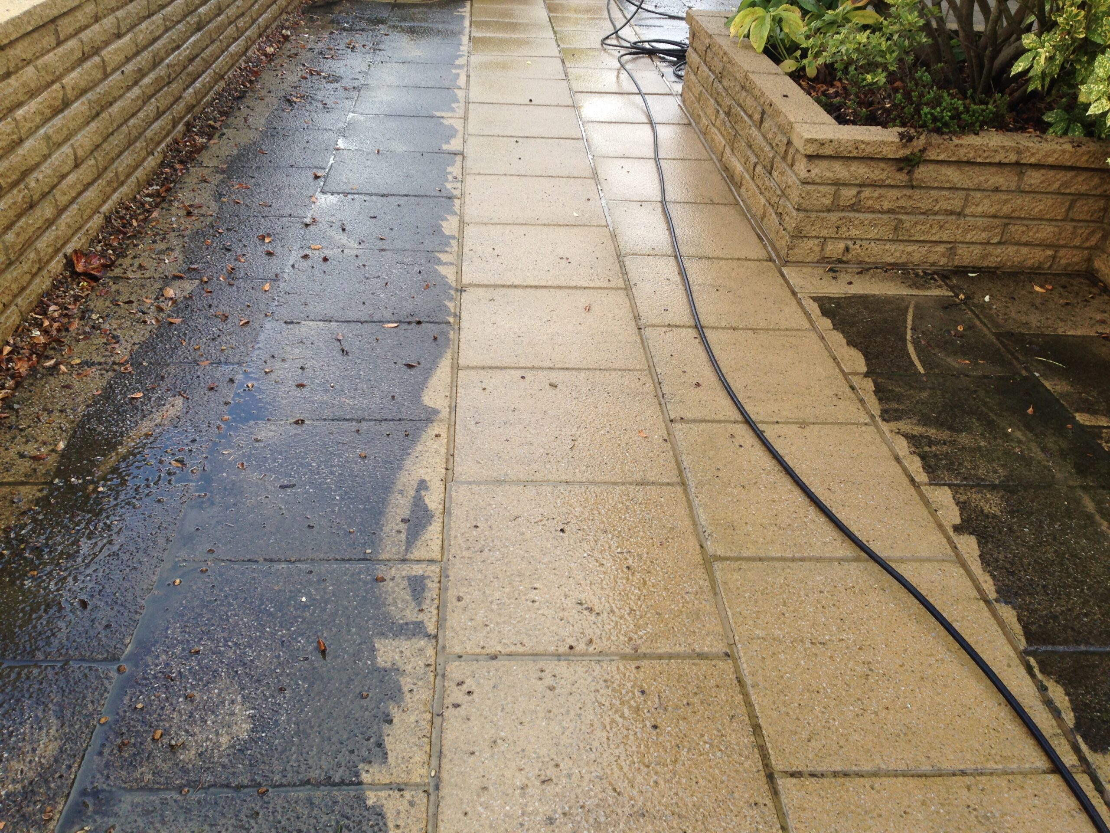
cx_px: 555
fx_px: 1058
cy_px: 416
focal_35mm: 33
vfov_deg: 42.9
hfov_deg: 55.4
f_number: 2.4
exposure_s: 1/246
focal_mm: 4.12
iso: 50
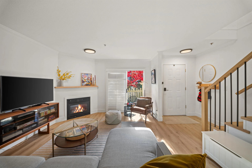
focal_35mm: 12
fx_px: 84
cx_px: 126
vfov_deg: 90.0
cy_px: 84
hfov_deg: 112.6
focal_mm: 12
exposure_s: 1/13
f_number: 7.1
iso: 400
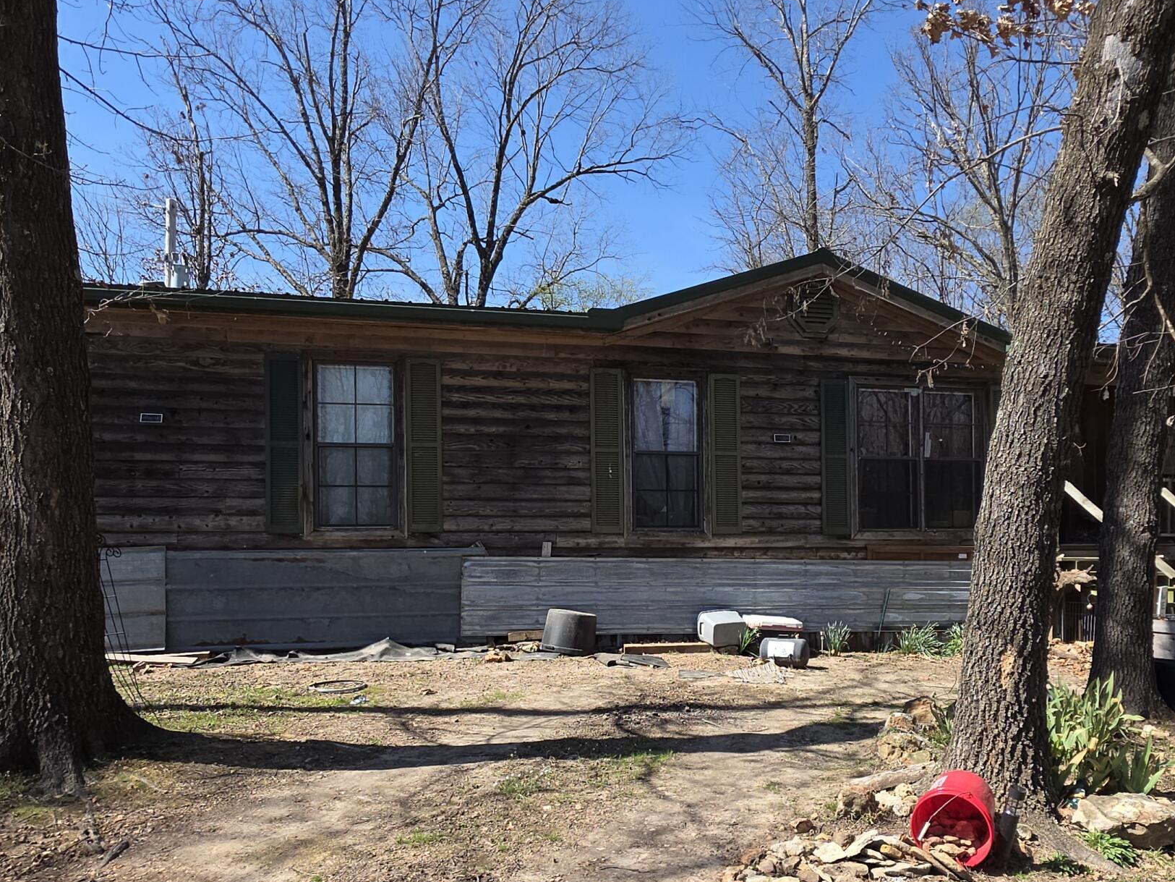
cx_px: 656
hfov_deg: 71.3
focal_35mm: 24
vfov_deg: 56.2
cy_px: 548
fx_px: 815
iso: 20
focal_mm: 2.2
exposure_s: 1/664
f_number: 1.9
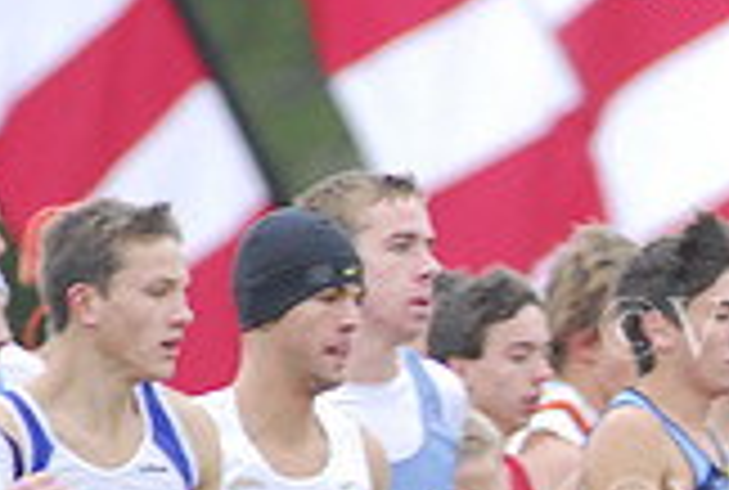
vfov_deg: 0.9
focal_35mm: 1608
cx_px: 1256
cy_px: 782
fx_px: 32653
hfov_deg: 1.3
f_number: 4
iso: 800
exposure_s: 1/640
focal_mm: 300
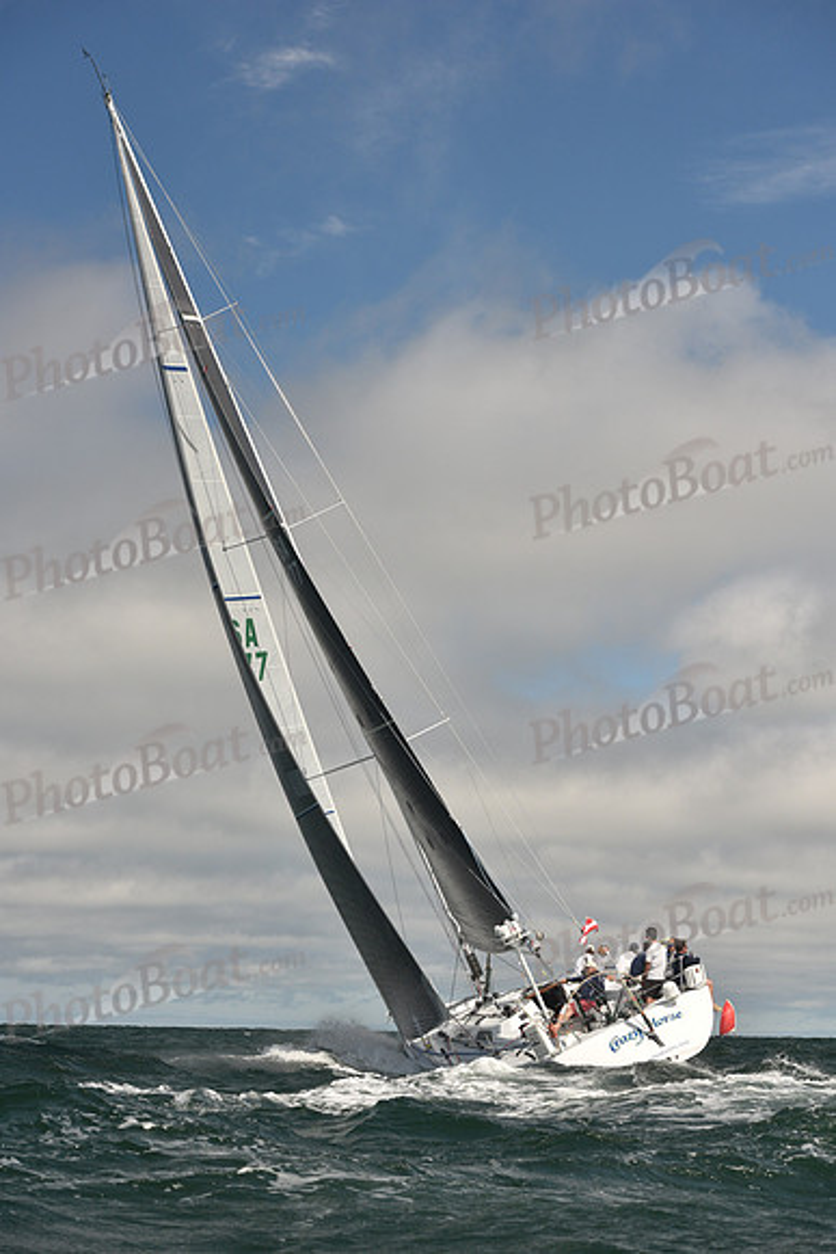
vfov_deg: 28.8
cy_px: 627
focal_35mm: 70
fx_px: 2437
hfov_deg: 19.5
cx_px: 418
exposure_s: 1/800
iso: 320
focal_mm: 70
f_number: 7.1
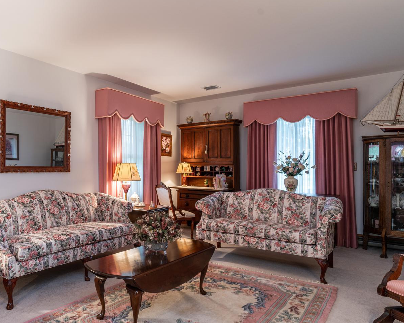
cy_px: 172
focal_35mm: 24
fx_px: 287
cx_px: 104
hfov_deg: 66.2
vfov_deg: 58.7
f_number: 8
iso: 100
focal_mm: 15
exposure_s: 1
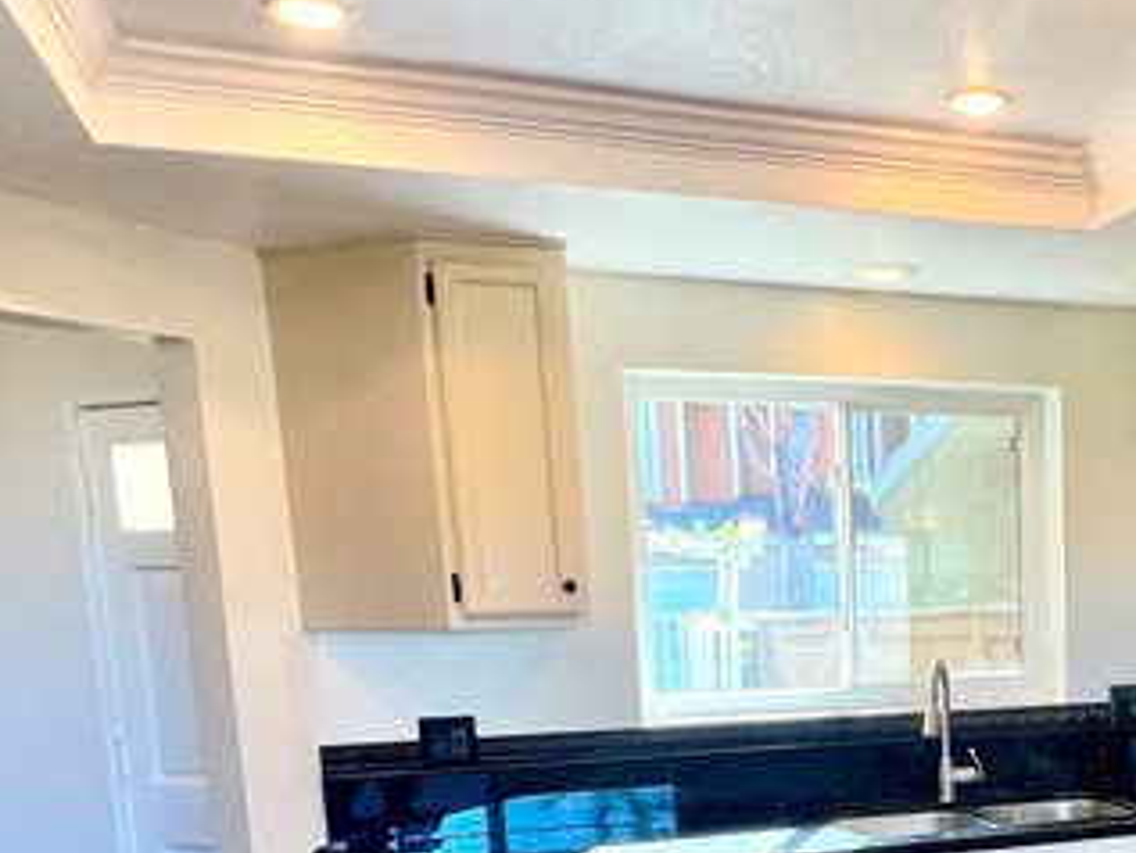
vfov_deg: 32.0
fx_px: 1379
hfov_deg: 40.4
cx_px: 1082
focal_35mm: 42
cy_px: 831
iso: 125
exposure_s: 1/120
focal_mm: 1.57
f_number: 1.8
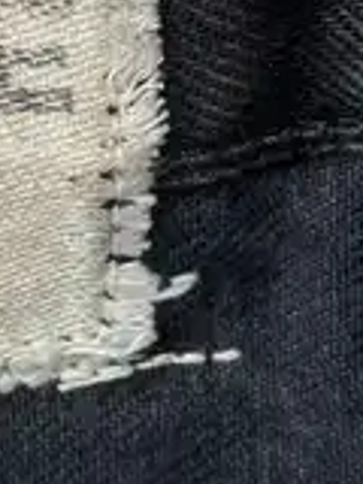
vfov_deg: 9.2
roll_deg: -0.9
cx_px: -212
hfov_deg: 6.8
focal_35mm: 216
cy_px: 221
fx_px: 3020
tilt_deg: +0.1
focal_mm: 6.76
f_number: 1.78
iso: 80
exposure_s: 1/100
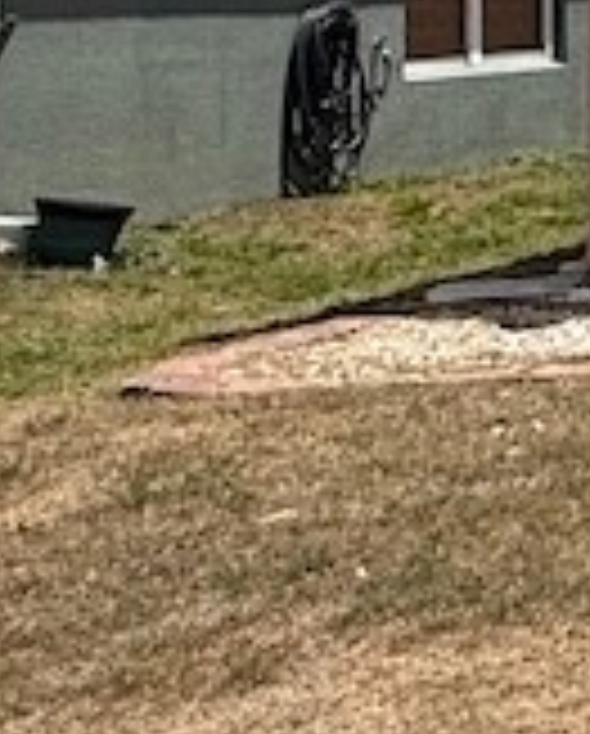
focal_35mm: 107
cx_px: 1784
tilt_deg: +0.0
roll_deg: +1.4
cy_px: -72
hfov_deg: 10.3
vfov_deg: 17.3
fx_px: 2329
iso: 50
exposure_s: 1/3289
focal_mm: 2.22
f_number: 2.2
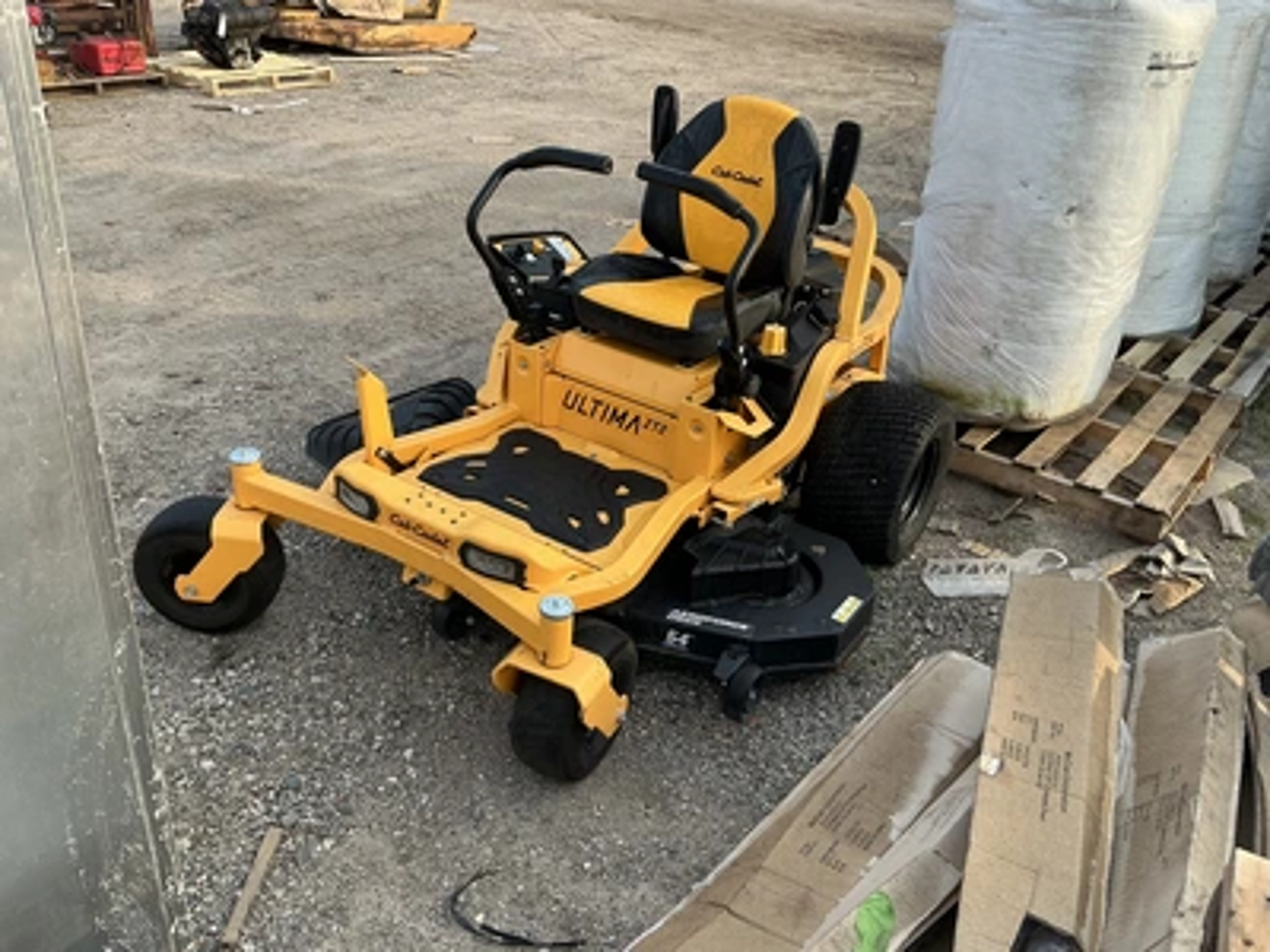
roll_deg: -4.4
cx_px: 635
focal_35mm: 28
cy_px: 476
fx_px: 1027
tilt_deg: -29.9
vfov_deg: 49.7
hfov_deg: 63.4
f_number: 1.8
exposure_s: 1/295
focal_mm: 3
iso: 25
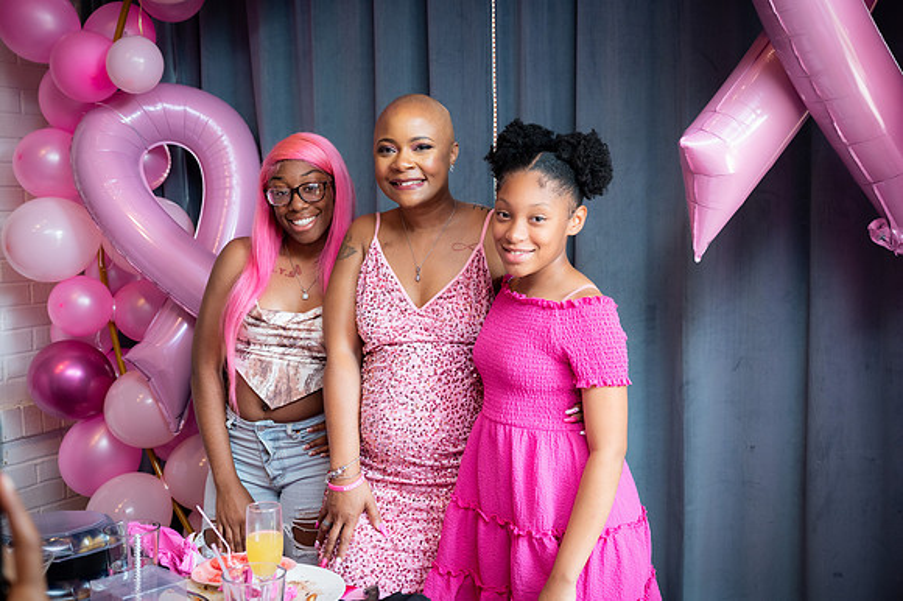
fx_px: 1053
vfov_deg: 31.9
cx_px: 452
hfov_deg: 46.4
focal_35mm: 42
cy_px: 300
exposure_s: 1/200
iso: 1600
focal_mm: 42
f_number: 4.5
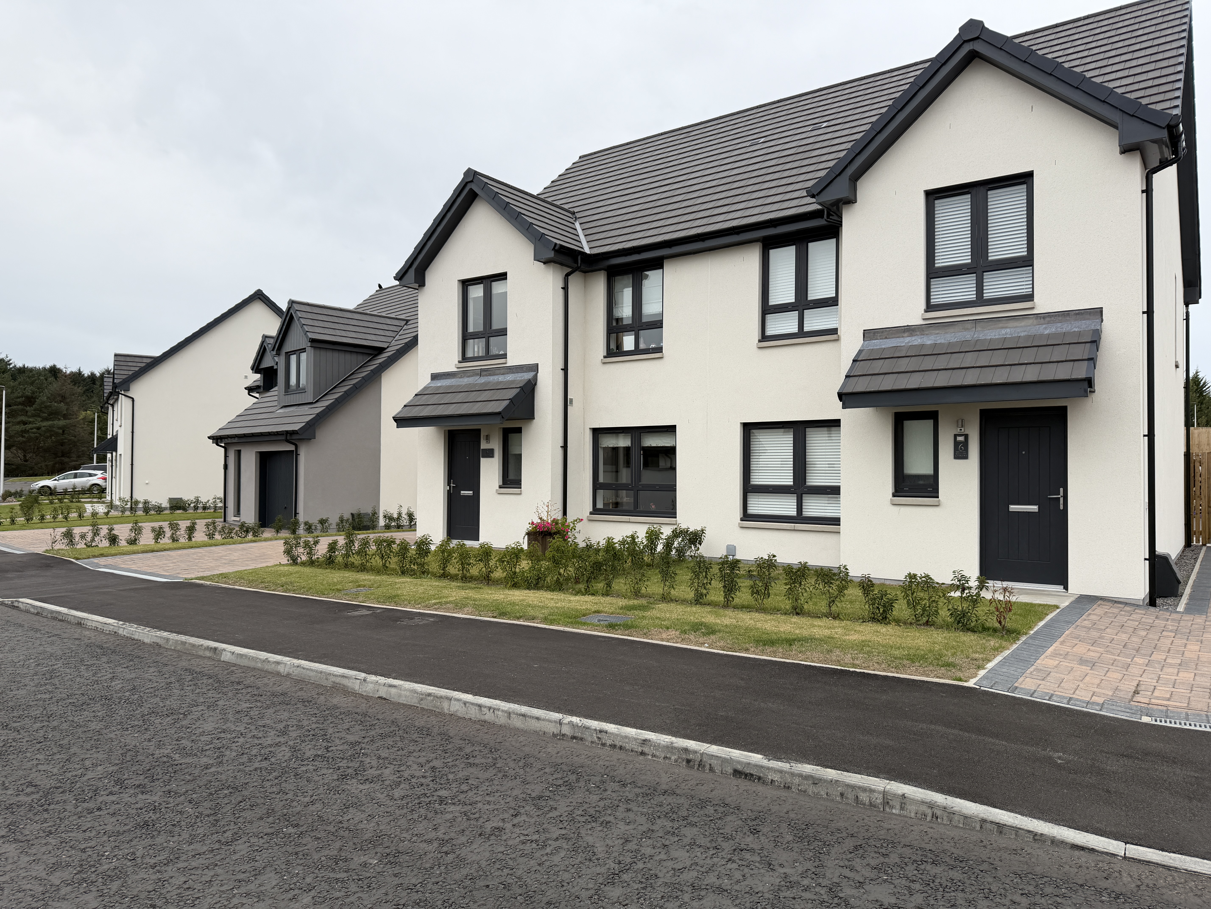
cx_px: 606
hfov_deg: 71.6
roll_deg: +0.0
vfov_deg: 56.8
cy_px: 454
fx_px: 840
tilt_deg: +1.4
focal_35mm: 24
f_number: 1.78
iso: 80
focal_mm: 6.76
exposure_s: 1/1689
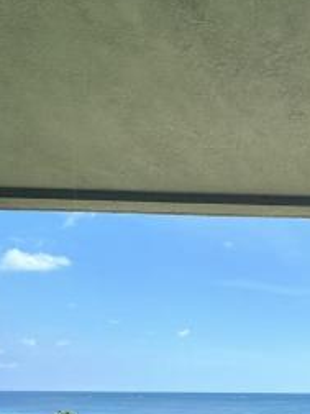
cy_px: 463
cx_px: 377
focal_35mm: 40
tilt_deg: -8.4
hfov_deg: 30.3
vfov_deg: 38.2
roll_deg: -1.3
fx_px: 478
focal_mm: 2.22
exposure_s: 1/707
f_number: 2.2
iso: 40
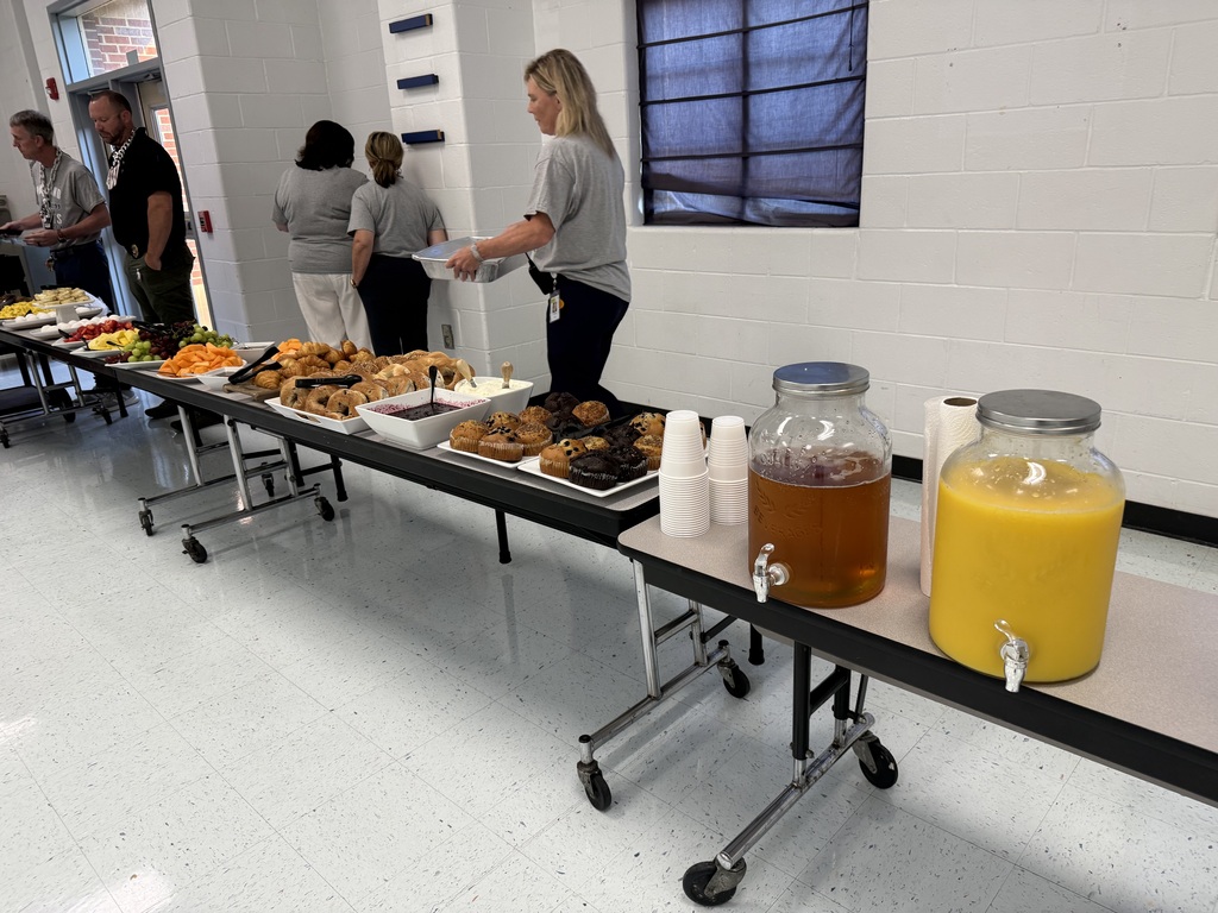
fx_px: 844
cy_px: 456
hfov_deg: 71.6
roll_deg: +2.7
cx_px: 609
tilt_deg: -17.4
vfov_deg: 56.8
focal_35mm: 24
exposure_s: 1/115
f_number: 1.78
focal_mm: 6.76
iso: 160
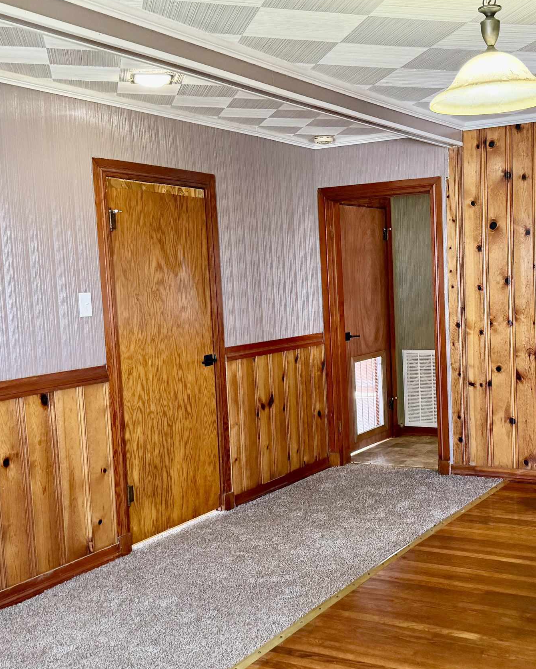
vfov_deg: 42.9
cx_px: 376
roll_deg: +2.7
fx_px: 853
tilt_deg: -5.8
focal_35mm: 43
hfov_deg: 34.4
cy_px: 352
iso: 250
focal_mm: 6.76
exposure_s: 1/60
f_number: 1.78
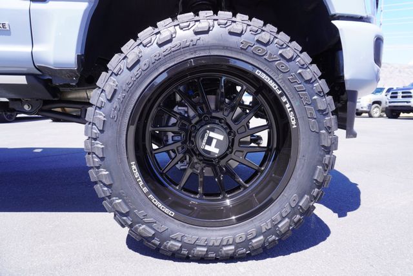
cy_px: 138
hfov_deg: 73.7
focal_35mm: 24
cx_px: 206
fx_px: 276
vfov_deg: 53.2
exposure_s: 1/100
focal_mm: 16
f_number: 6.3
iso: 100
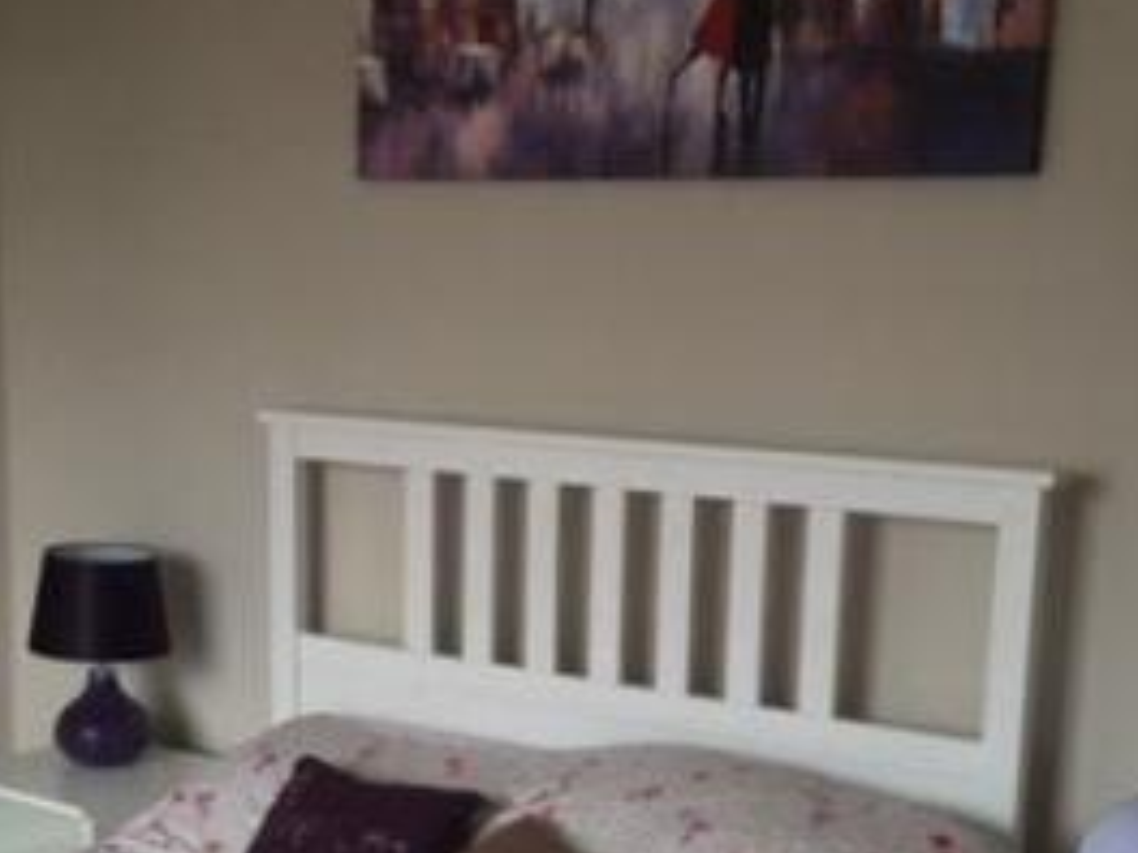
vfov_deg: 22.3
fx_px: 2104
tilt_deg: -14.3
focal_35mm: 64
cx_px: 494
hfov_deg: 30.2
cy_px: 778
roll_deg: -2.1
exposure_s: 1/30
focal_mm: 4.15
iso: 40
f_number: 2.2
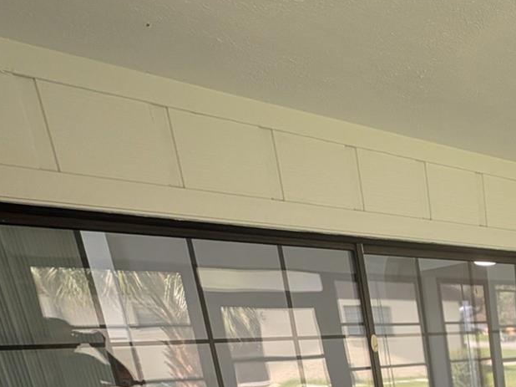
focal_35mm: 31
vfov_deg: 36.4
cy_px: 451
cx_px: 648
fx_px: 462
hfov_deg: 38.6
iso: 73
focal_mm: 2.02
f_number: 1.7
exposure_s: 1/120
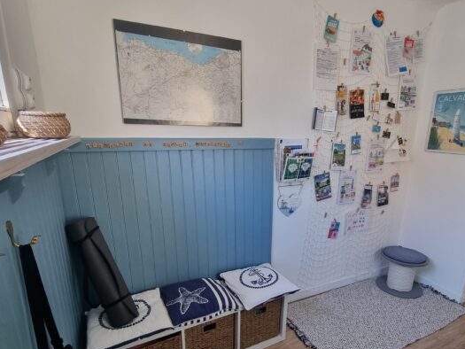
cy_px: 205
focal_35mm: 19
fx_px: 255
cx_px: 255
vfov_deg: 68.2
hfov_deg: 84.4
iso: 80
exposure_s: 1/100
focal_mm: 2.2
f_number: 2.2
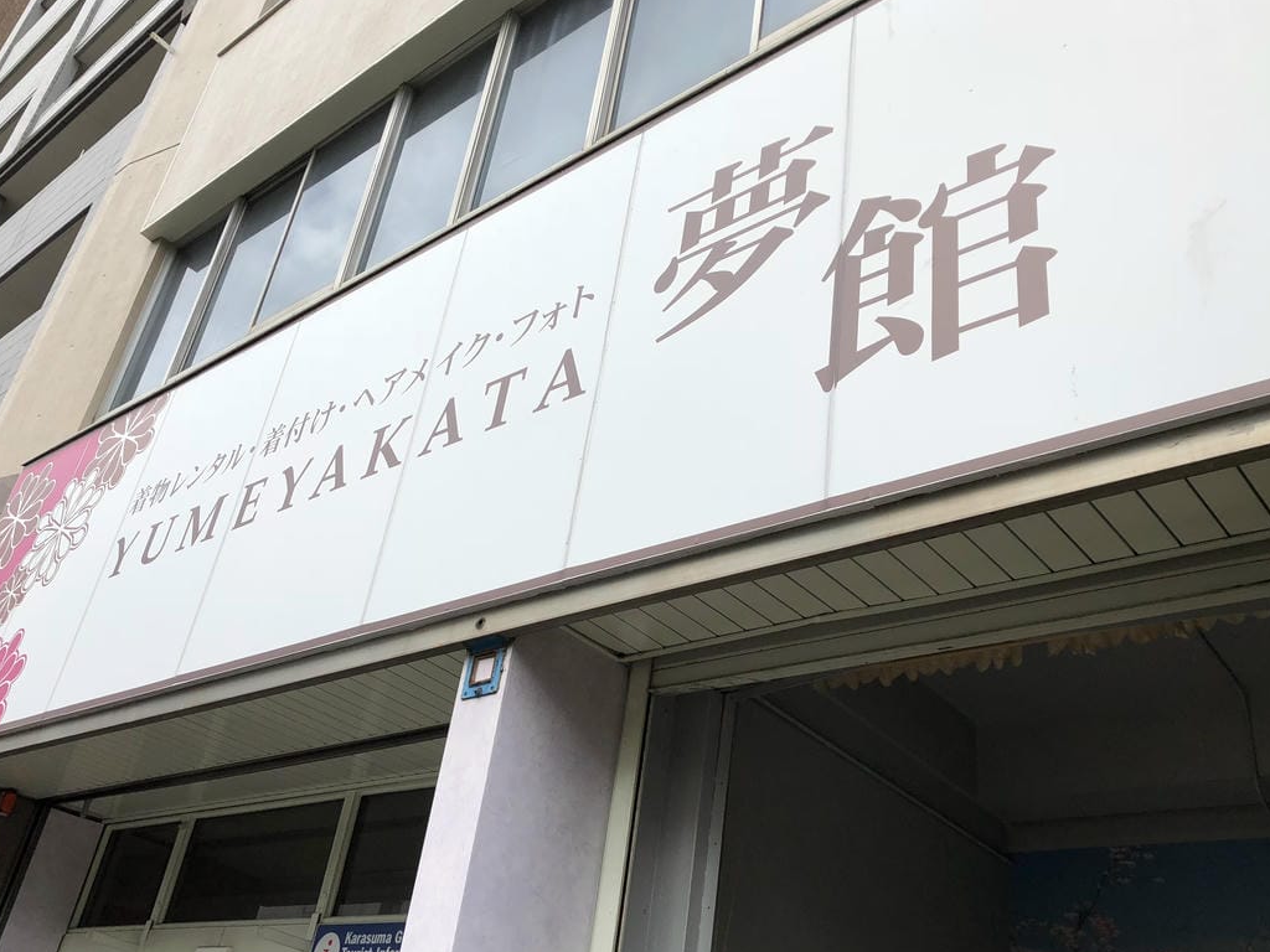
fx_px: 1247
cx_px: 592
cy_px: 512
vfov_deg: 41.8
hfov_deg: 53.9
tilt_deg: +29.3
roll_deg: -9.9
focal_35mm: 34
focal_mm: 3.99
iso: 20
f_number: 1.8
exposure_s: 1/1736
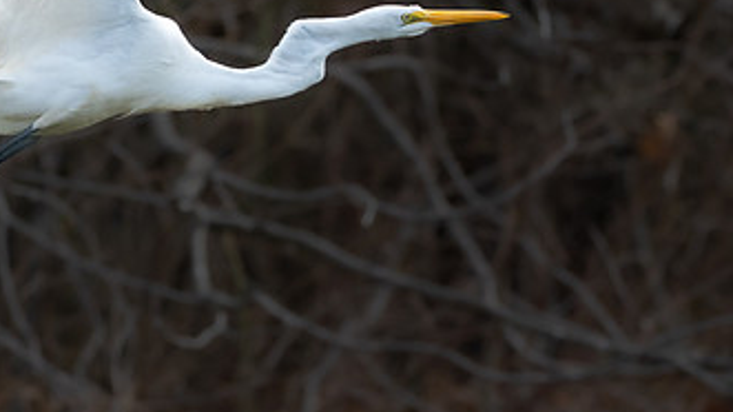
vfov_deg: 1.0
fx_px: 24503
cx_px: 377
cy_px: 195
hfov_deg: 1.7
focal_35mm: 1261
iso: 400
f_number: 4
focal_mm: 300
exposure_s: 1/1250
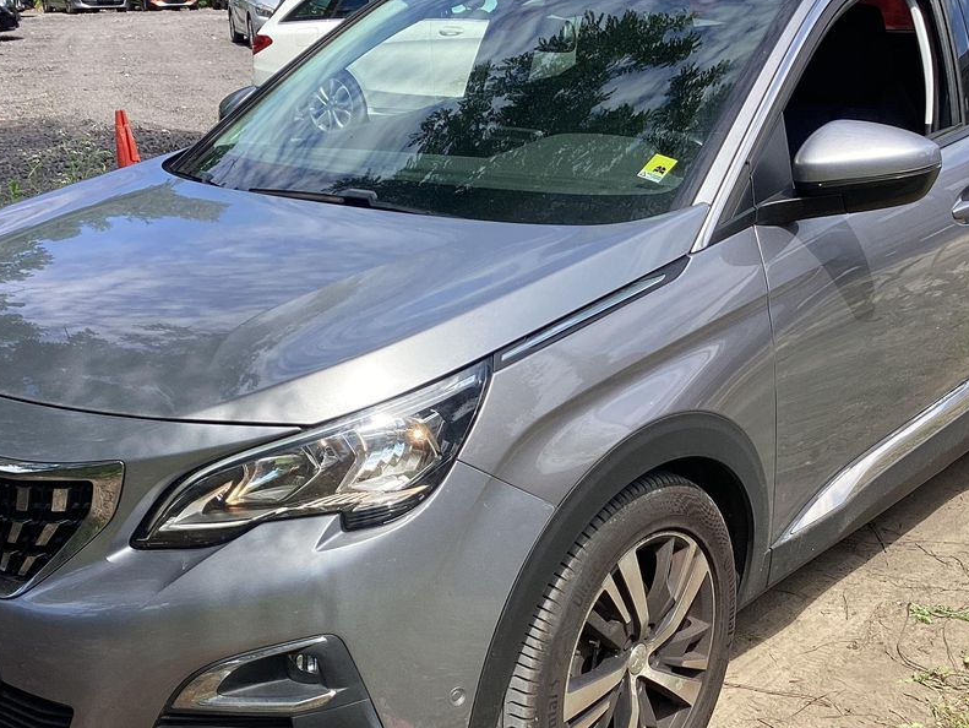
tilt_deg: -21.7
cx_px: 445
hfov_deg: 40.4
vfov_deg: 30.7
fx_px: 1316
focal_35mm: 47
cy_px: 466
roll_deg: +0.0
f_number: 2.4
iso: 25
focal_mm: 3.3
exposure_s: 1/574
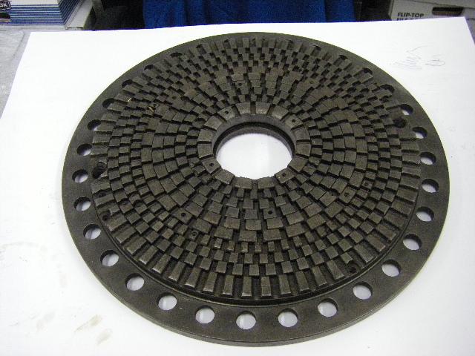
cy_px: 178
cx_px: 238
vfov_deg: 37.7
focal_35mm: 38
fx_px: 521
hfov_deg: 49.0
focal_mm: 6.3
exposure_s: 1/40
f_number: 3.5
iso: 800
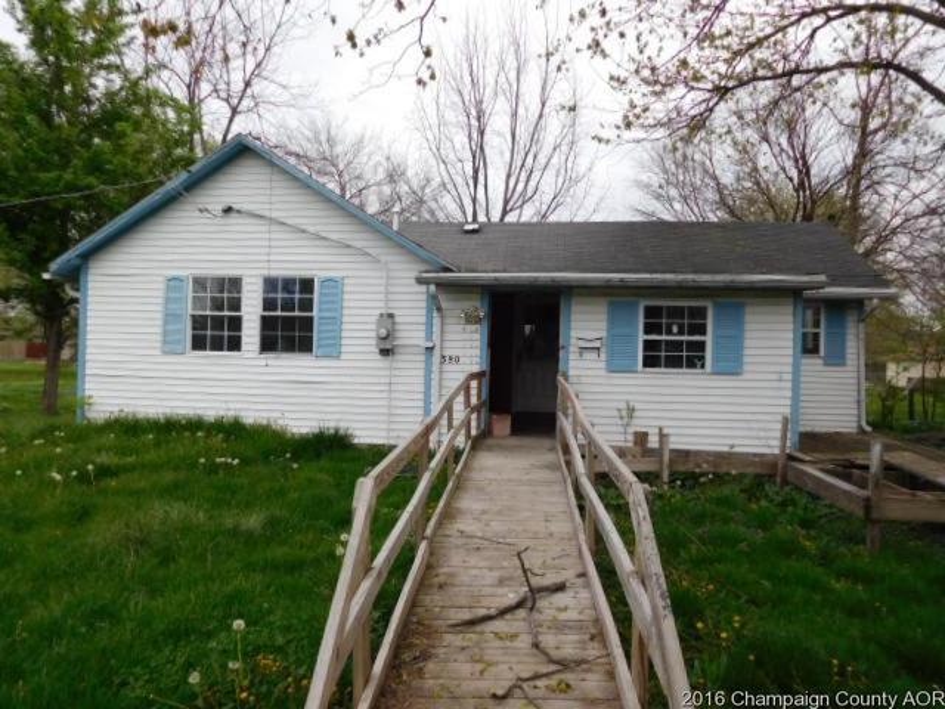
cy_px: 354
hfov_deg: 69.4
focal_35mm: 25
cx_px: 472
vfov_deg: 54.9
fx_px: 682
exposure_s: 1/400
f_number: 3.4
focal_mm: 4.5
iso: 125
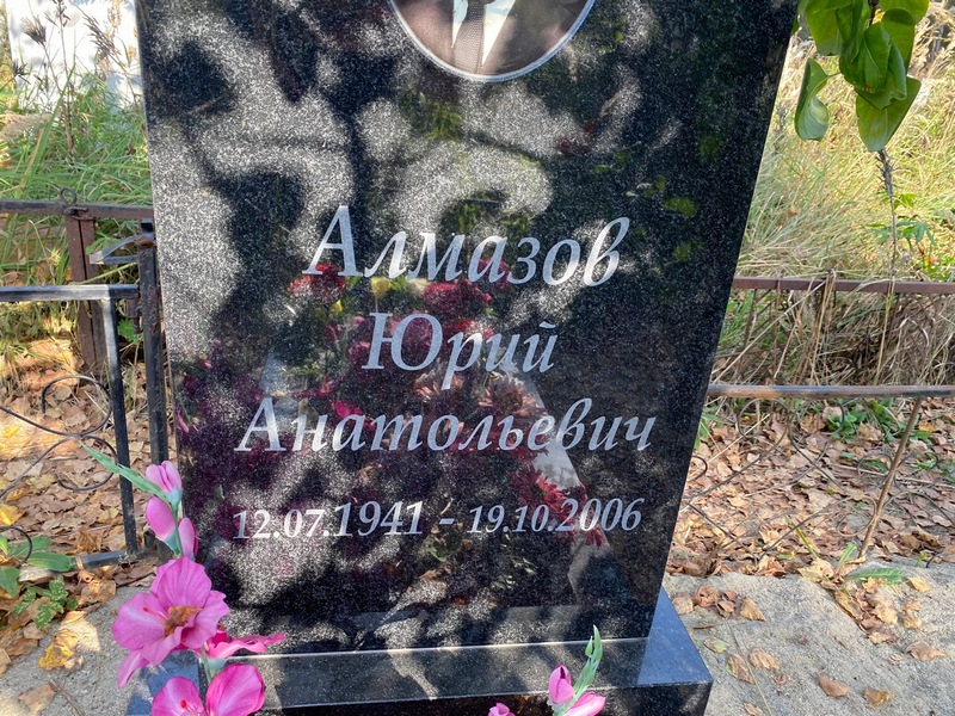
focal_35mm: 26
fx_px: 717
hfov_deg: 67.3
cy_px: 358
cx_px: 478
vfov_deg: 53.1
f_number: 1.8
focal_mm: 4.25
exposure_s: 1/161
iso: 32
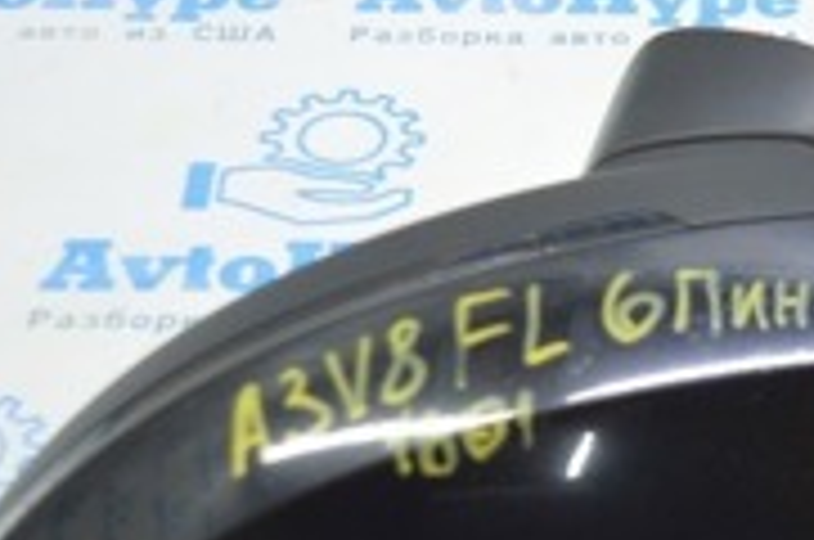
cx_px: 854
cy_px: 322
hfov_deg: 15.8
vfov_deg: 10.8
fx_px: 2867
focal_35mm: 127
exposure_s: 1/40
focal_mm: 24
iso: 400
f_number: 4
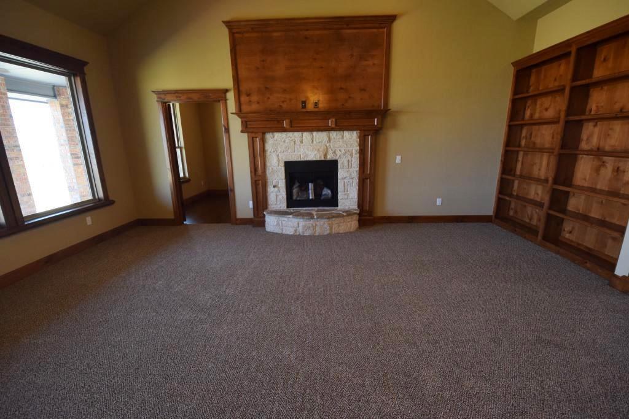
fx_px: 262
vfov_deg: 77.3
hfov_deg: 100.4
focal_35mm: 15
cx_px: 314
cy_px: 210
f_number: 5
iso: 800
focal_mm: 10
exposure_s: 1/100
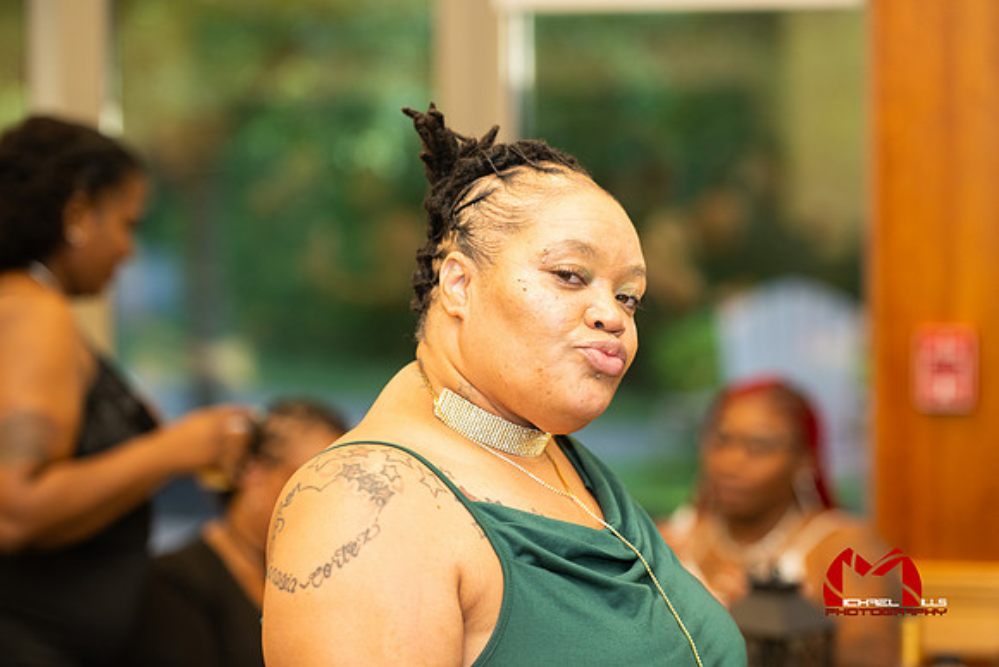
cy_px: 334
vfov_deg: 11.0
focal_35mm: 125
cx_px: 500
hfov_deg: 16.4
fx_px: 3469
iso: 800
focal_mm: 125
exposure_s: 1/160
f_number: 2.8
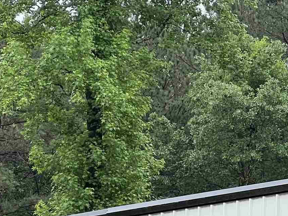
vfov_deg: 5.3
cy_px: 328
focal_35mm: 276
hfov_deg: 7.1
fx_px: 2297
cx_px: 368
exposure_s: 1/254
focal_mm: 9
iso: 32
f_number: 2.8
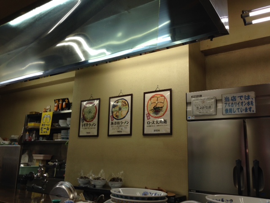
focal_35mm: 33
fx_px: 257
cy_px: 102
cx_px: 135
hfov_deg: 55.4
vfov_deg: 42.9
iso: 50
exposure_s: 1/60
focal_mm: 4.12
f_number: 2.4
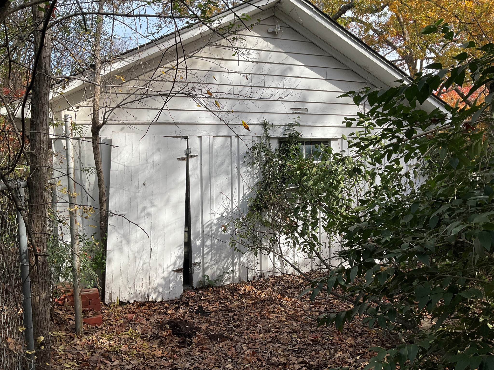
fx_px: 414
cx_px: 247
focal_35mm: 29
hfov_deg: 61.7
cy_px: 185
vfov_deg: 48.2
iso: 25
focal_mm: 3
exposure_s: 1/739
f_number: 1.8
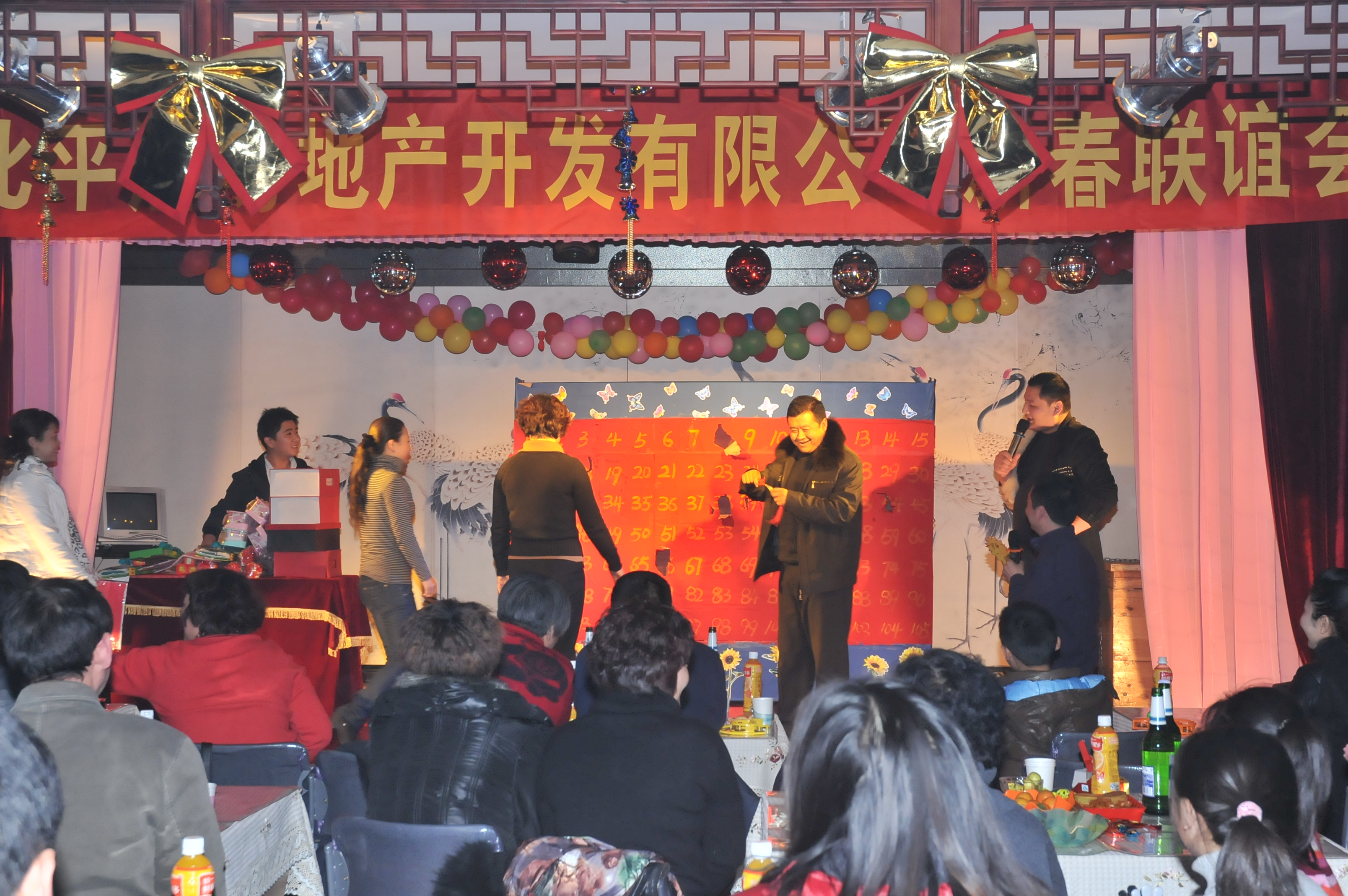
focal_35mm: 51
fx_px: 1907
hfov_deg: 38.9
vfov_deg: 26.4
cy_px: 448
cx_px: 674
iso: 800
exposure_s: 1/40
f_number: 6.3
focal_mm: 34
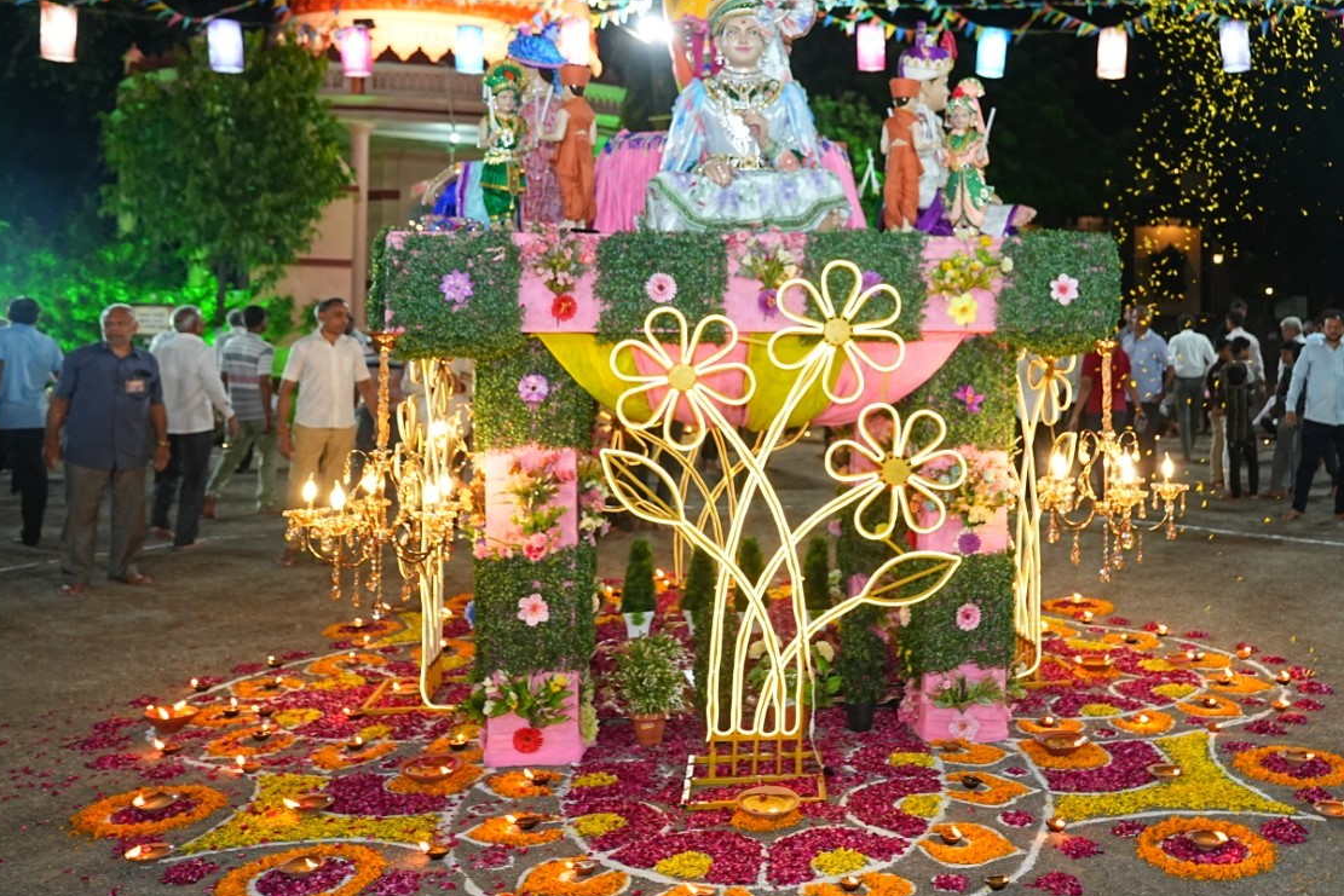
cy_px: 288
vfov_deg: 37.4
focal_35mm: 35
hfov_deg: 53.2
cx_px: 912
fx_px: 1307
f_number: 3.2
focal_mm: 24
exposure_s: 1/160
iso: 2000
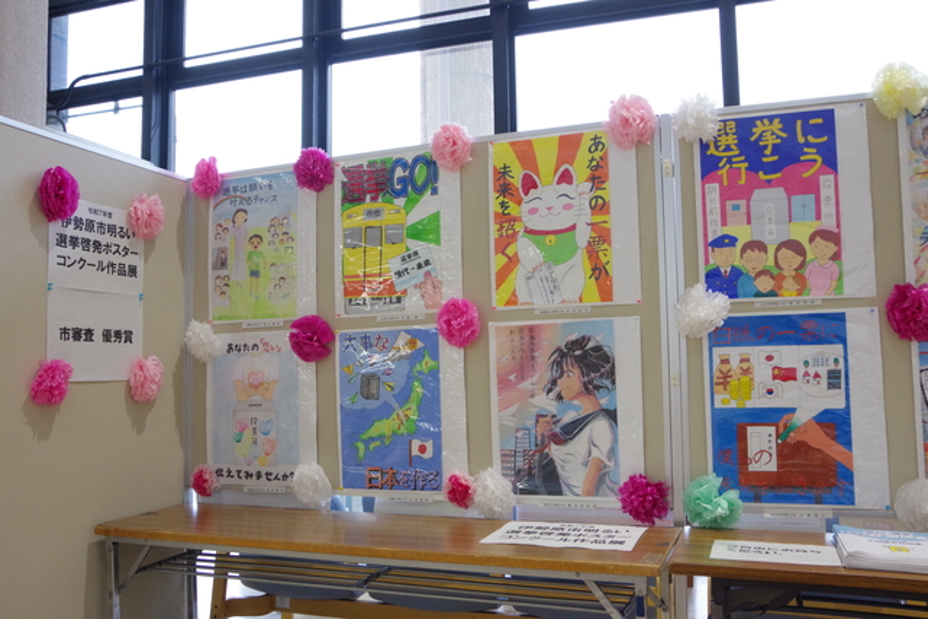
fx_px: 799
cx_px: 464
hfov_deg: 60.3
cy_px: 310
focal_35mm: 31
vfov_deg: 42.3
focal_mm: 21
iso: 1600
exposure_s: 1/50
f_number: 10
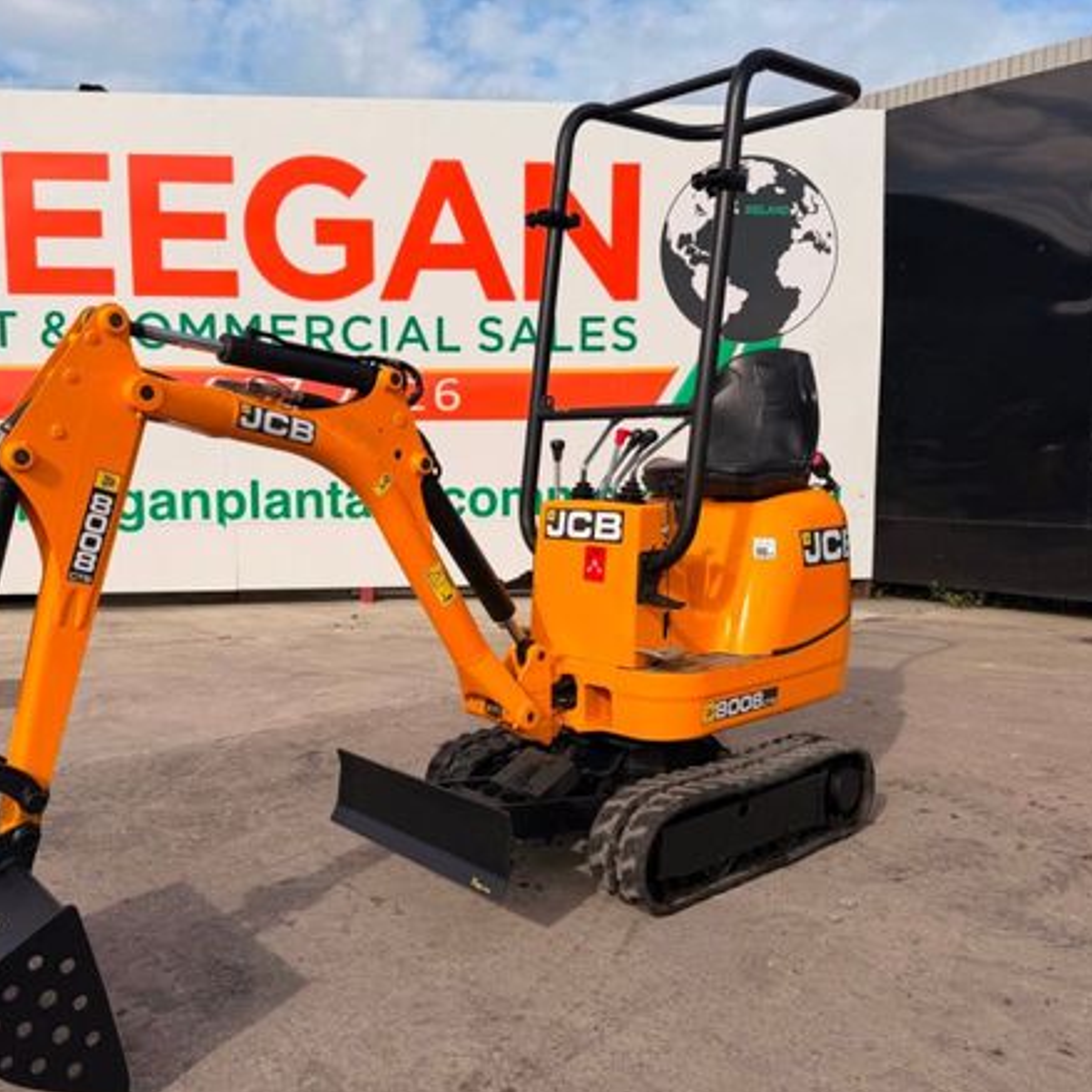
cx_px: 460
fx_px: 1035
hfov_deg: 55.4
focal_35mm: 29
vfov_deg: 55.6
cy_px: 557
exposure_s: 1/7353
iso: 80
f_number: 1.78
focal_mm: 6.76
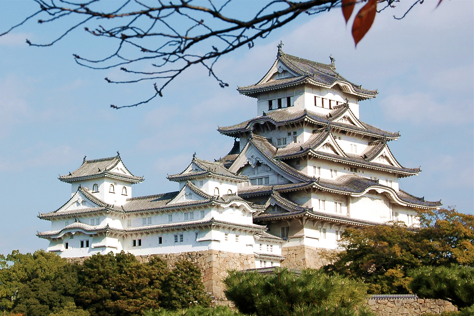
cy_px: 158
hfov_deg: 27.0
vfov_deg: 18.2
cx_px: 237
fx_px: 987
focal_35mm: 75
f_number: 8
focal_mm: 50
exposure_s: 1/500
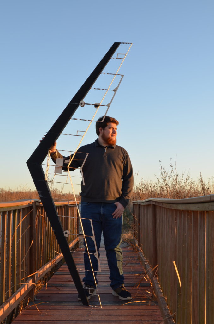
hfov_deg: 31.7
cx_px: 107
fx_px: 376
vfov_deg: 46.5
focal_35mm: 42
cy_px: 162
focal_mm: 28
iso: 100
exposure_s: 1/20
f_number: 13
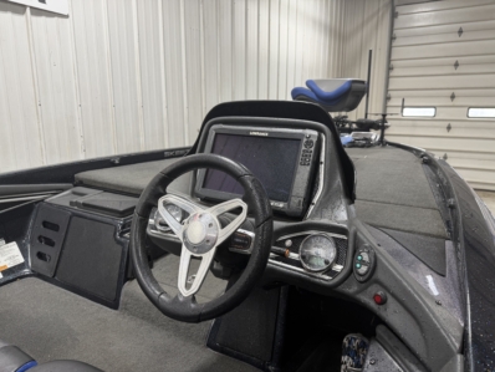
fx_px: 343
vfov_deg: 56.9
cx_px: 248
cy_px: 186
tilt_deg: -12.0
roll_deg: +0.4
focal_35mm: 24
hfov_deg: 71.6
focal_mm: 6.76
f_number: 1.78
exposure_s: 1/121
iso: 80
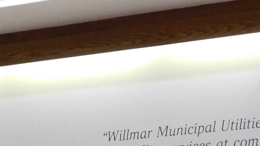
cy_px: 348
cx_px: 82
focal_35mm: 169
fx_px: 1165
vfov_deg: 6.8
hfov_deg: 12.7
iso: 400
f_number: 3.5
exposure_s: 1/25
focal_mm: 6.3
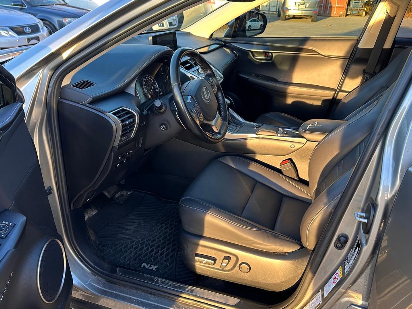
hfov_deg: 60.0
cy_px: 161
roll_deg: +1.1
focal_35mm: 30
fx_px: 357
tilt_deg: -24.6
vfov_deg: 46.8
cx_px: 208
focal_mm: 6.86
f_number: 1.78
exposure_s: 1/121
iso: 100
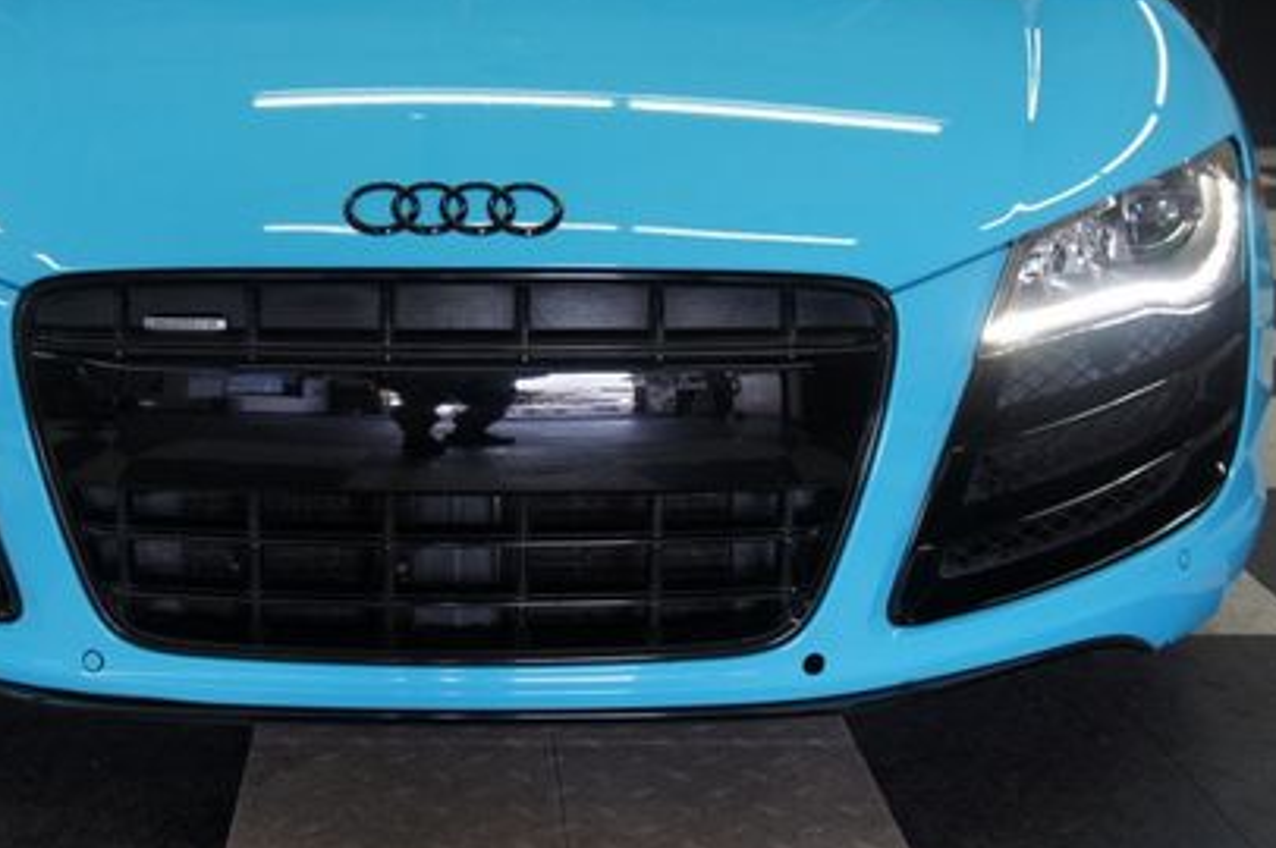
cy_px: 245
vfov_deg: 25.7
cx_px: 440
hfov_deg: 37.9
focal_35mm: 52
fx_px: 1842
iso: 200
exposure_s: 1/50
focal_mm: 22
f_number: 4.5
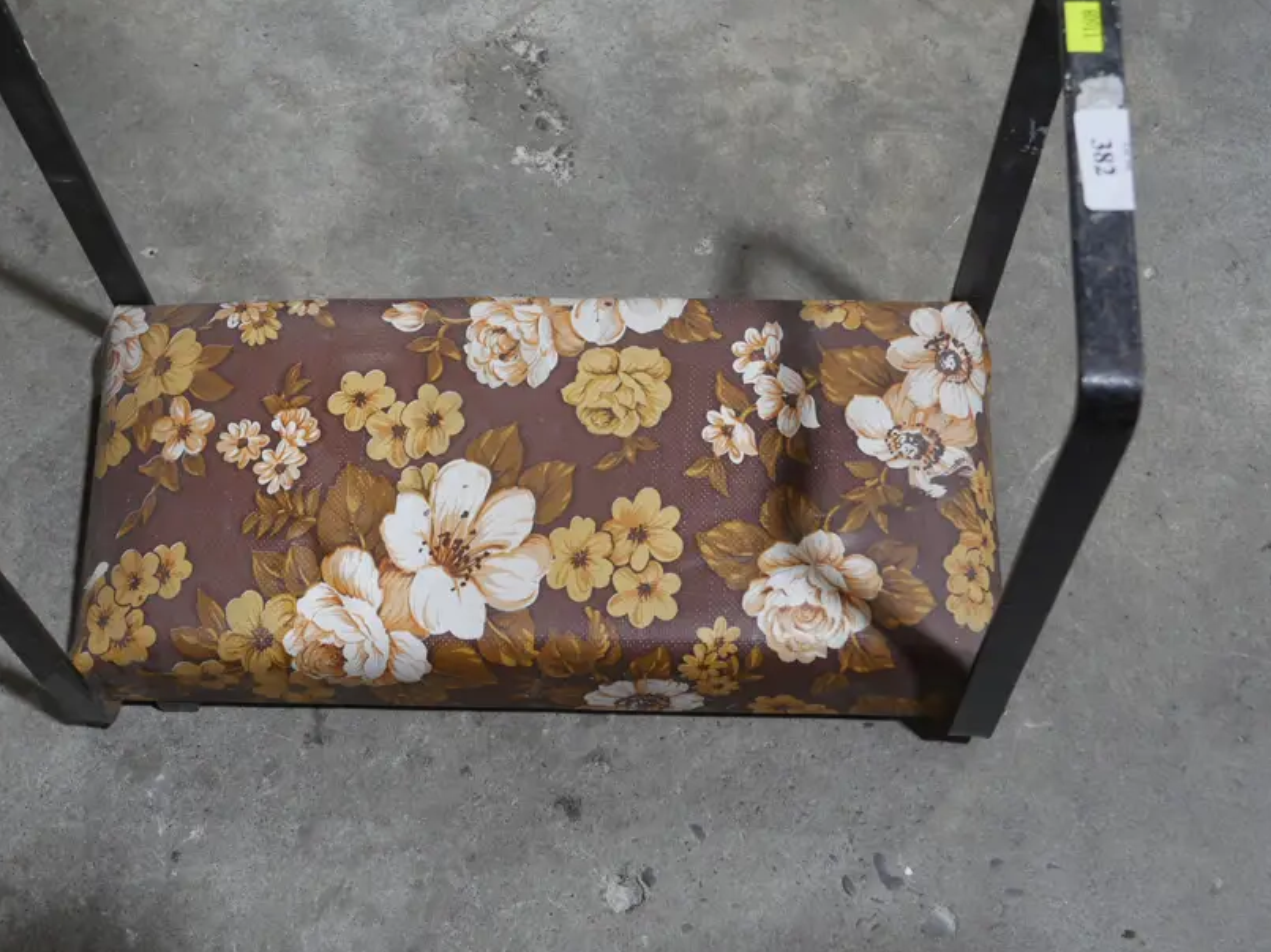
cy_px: 363
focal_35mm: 56
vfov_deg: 26.0
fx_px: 2055
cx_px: 524
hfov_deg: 34.3
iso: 320
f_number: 4.7
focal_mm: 22
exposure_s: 1/60
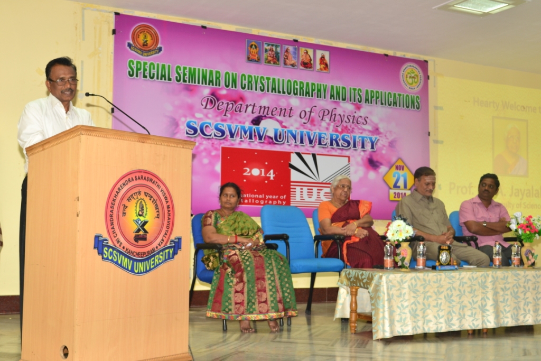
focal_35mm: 48
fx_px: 721
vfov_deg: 28.1
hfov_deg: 41.1
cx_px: 270
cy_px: 180
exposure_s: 1/30
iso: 400
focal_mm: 32
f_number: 6.3
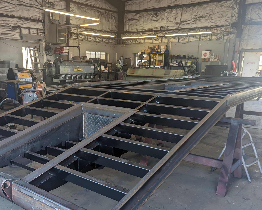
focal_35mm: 35
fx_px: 271
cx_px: 119
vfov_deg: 42.0
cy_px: 128
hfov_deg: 51.5
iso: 33
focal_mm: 6.81
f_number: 1.85
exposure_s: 1/75.3
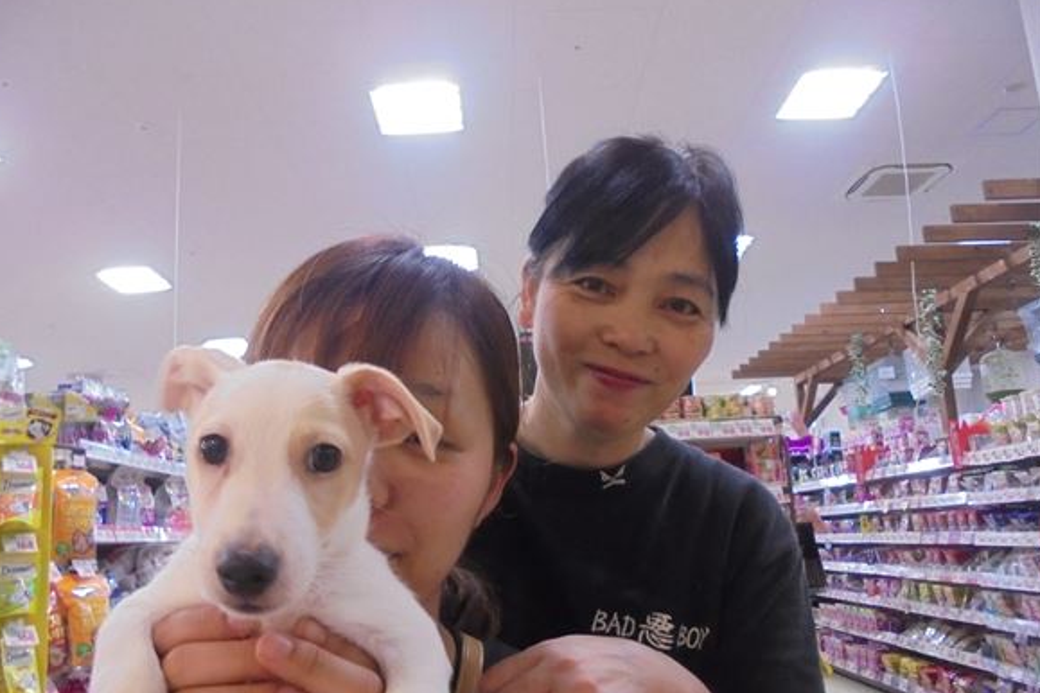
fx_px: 809
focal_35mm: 28
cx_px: 510
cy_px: 381
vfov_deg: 46.3
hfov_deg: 65.5
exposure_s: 1/30
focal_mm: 4.6
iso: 400
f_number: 3.5
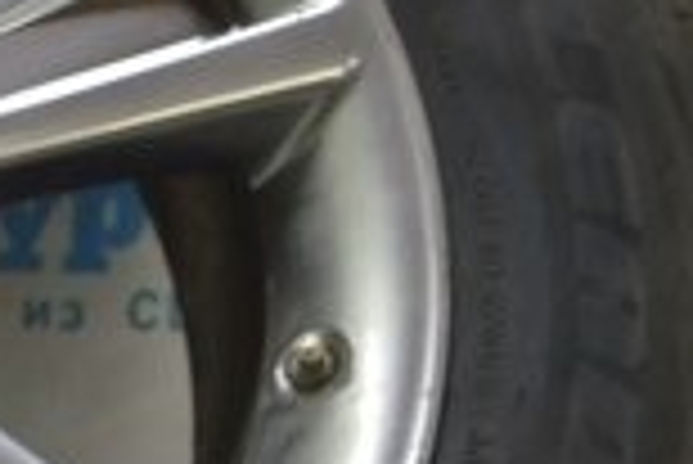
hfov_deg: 8.5
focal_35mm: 199
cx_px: -1467
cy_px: -2
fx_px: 3834
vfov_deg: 6.9
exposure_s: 1/20
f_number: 5.6
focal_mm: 20
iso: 400
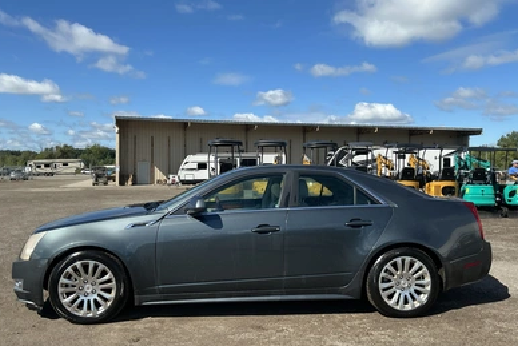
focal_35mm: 30
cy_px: 178
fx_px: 432
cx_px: 258
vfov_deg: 43.6
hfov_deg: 61.9
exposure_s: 1/1577
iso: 25
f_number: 1.8
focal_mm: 3
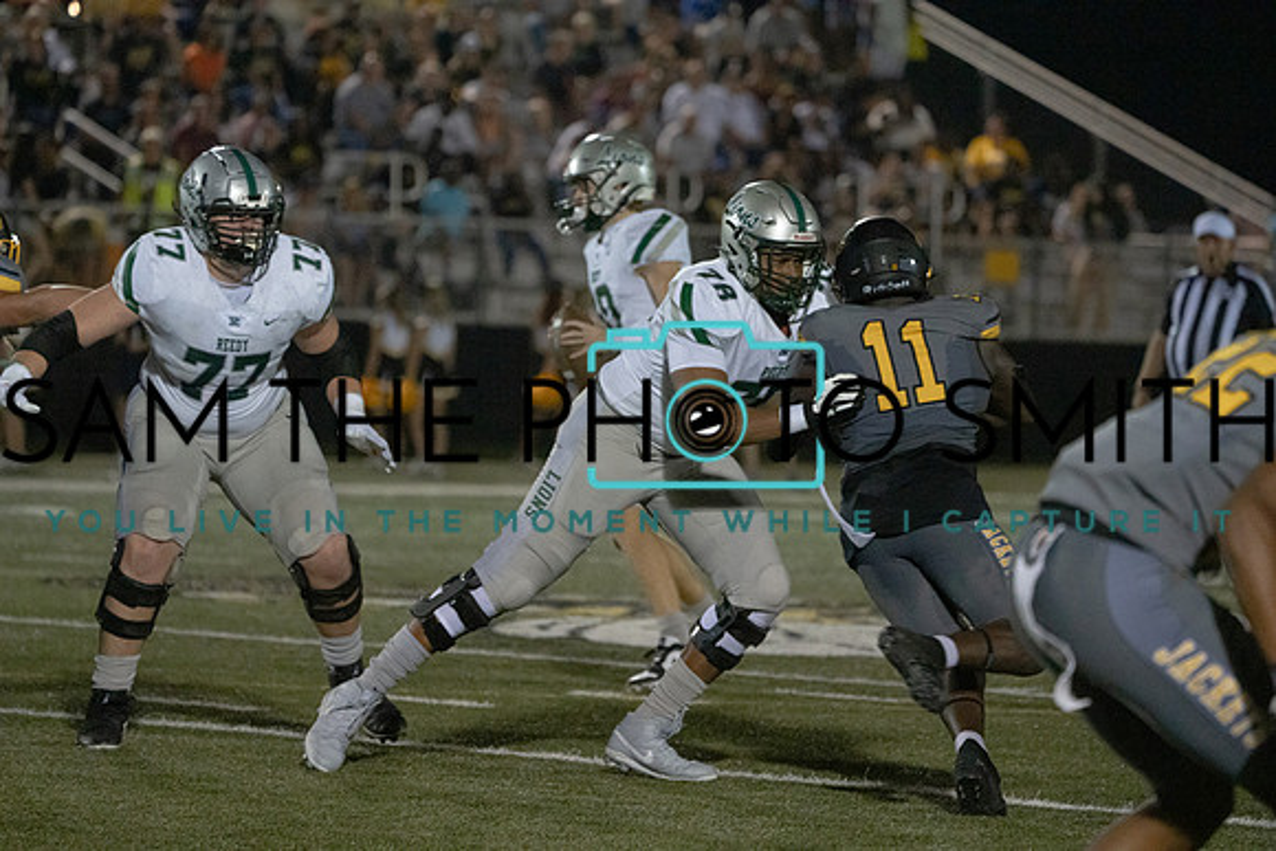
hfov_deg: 8.0
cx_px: 638
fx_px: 9075
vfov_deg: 5.4
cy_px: 426
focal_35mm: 256
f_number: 5.6
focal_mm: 256
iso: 20000
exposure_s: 1/1000
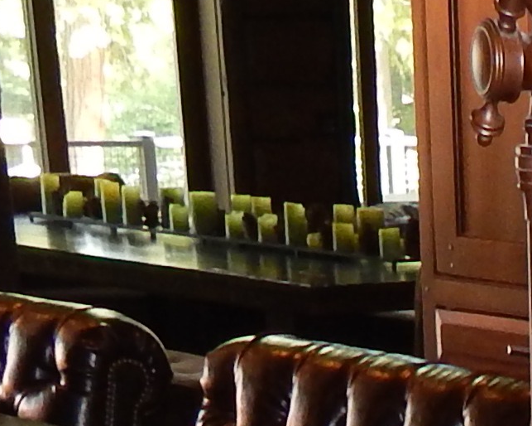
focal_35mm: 161
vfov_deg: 8.1
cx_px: 822
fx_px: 2534
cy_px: 1300
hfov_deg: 11.4
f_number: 3
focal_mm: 4
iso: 200
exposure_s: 1/30
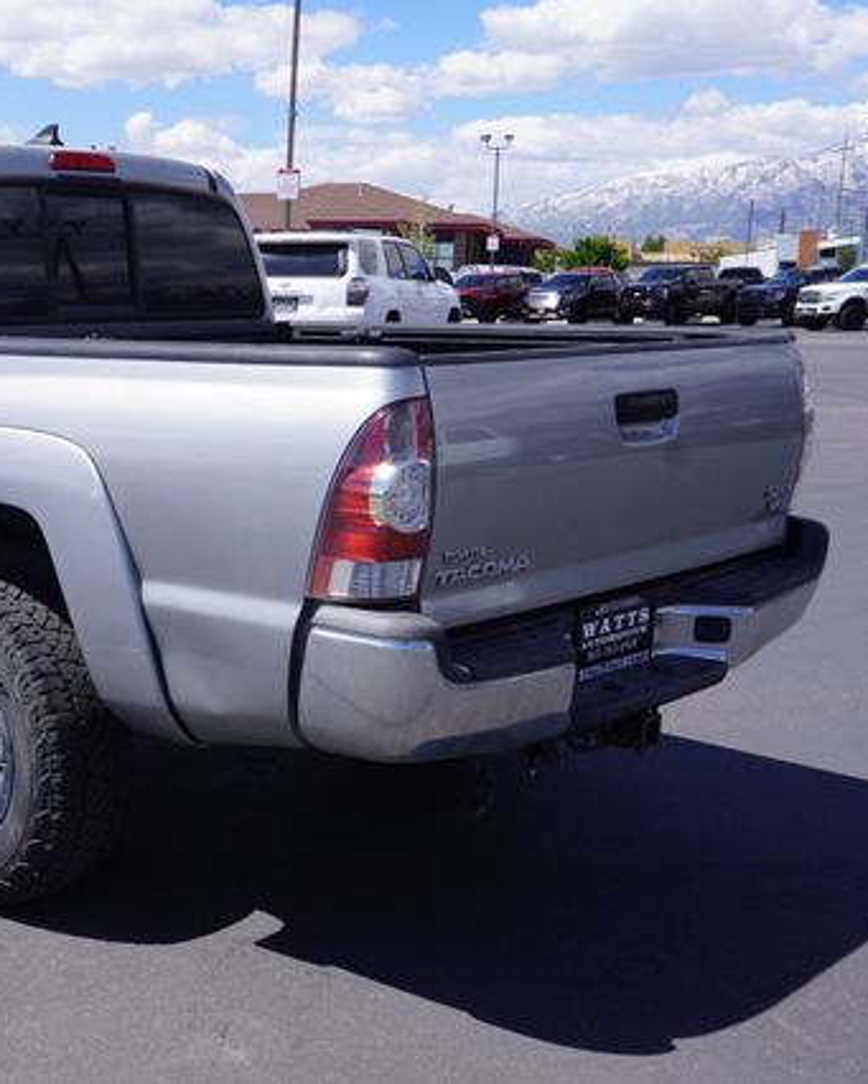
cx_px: 69
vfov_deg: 38.3
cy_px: 542
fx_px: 1563
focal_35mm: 49
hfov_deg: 29.6
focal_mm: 23
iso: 100
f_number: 10
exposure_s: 1/160
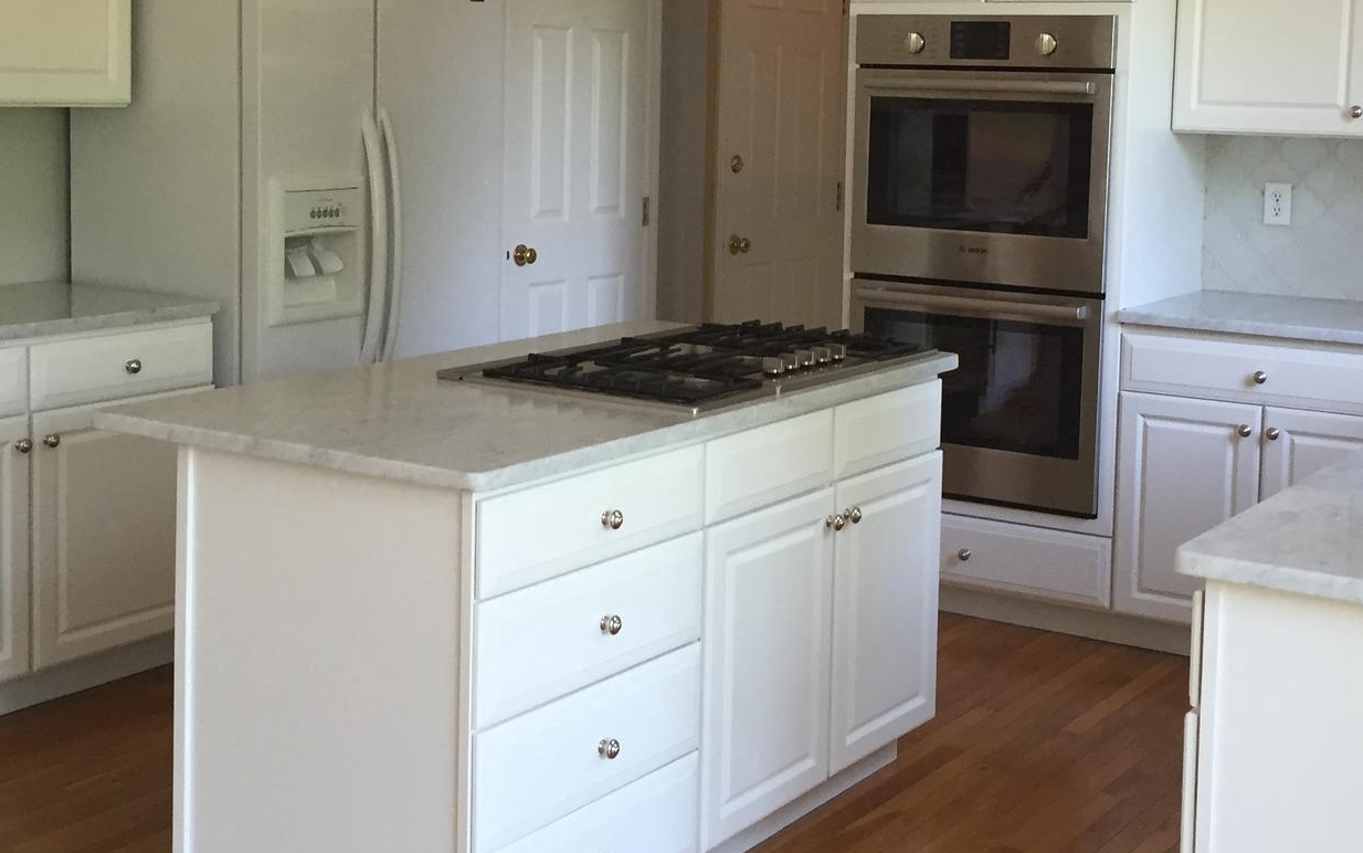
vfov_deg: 25.2
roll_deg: -2.3
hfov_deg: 39.5
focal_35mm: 51
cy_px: 275
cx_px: 767
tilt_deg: -5.8
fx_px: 1895
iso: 40
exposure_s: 1/30
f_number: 2.2
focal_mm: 4.15
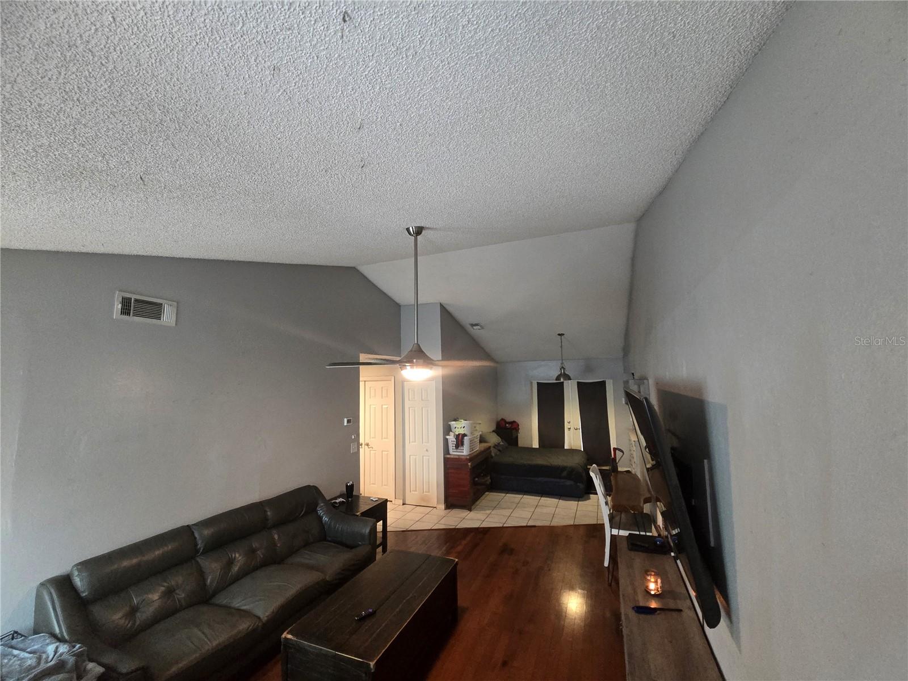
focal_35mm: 13
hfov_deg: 106.2
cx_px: 454
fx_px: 341
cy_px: 340
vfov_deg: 89.9
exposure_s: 1/60
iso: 800
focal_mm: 2.2
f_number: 2.2
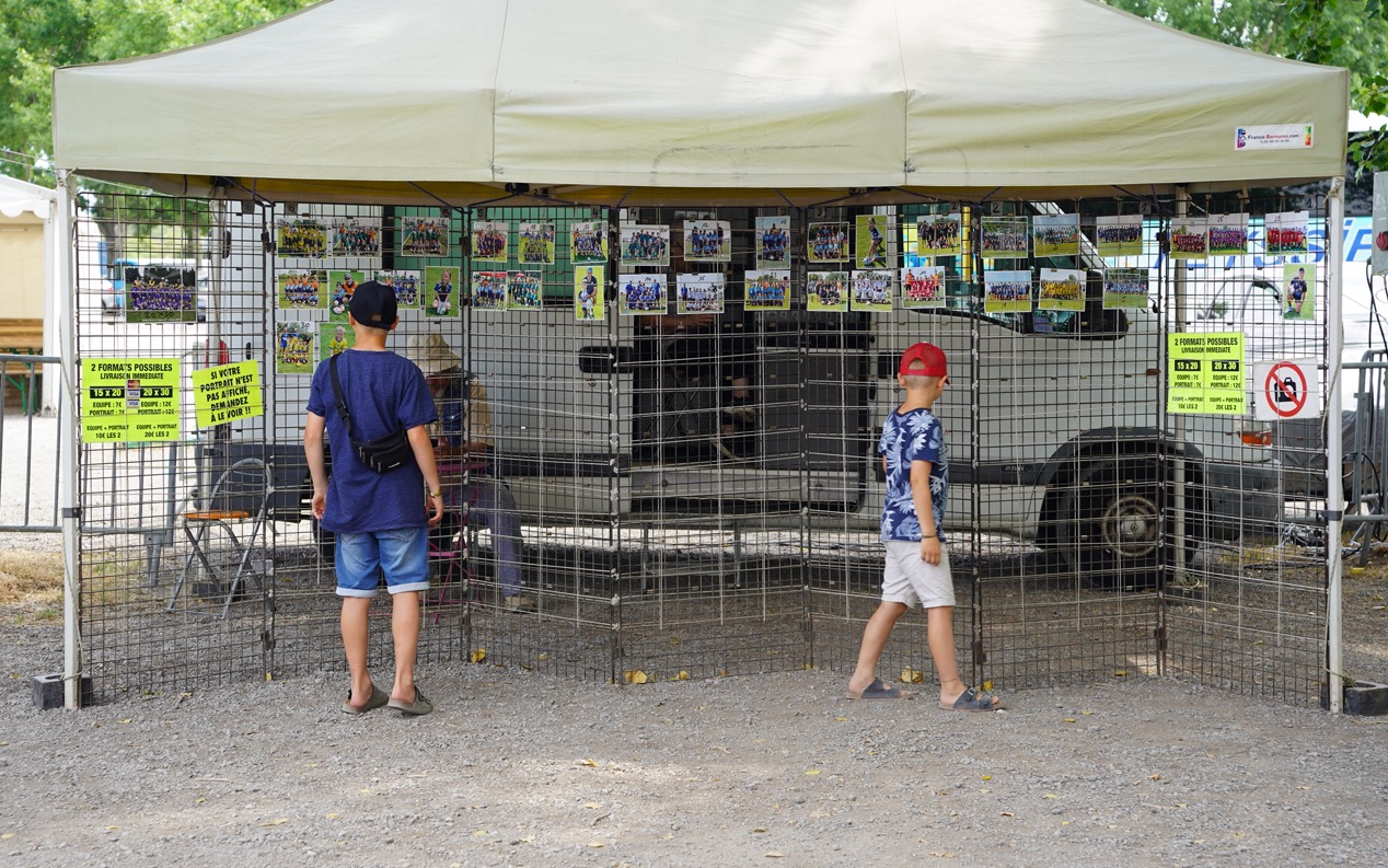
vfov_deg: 18.1
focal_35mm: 72
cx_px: 691
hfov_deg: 28.6
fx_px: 2724
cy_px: 435
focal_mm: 70
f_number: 5
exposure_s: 1/100
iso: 100
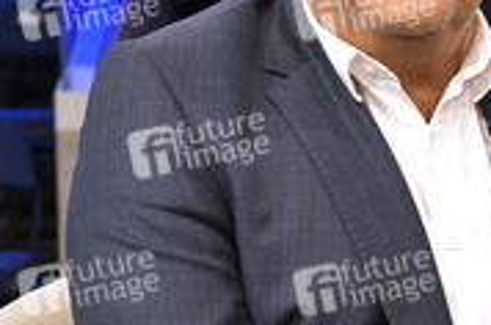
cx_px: 401
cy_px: 77
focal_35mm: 114
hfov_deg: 17.8
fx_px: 1552
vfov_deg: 11.9
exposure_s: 1/200
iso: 2500
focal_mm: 45
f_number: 6.3
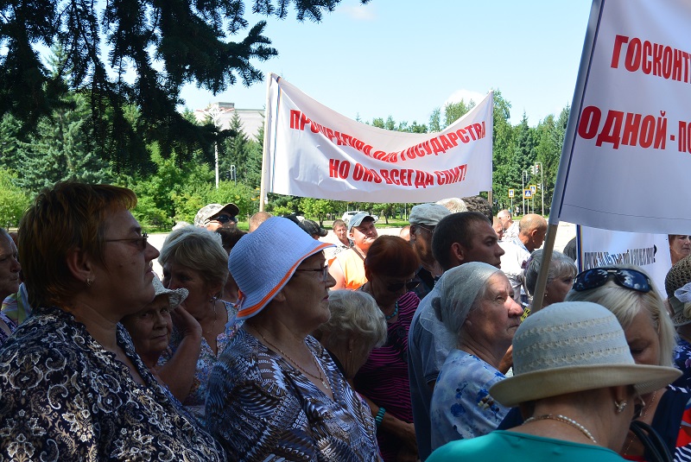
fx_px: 1133
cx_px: 346
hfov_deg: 33.9
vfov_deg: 23.0
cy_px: 231
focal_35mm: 59
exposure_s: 1/250
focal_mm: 22.1
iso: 110
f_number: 5
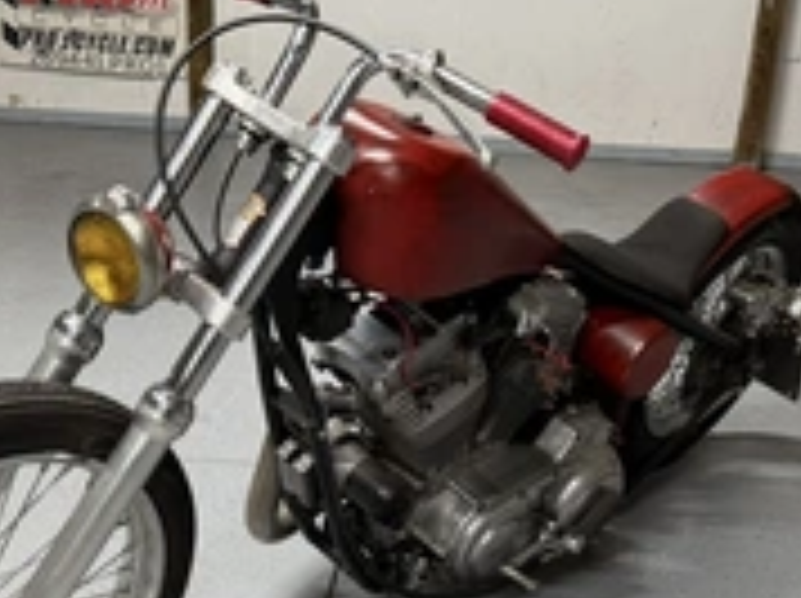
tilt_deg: -20.7
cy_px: 508
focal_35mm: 54
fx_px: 1248
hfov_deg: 35.6
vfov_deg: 26.3
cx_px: 382
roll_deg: -1.4
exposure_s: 1/60
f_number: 1.78
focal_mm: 6.76
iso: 250
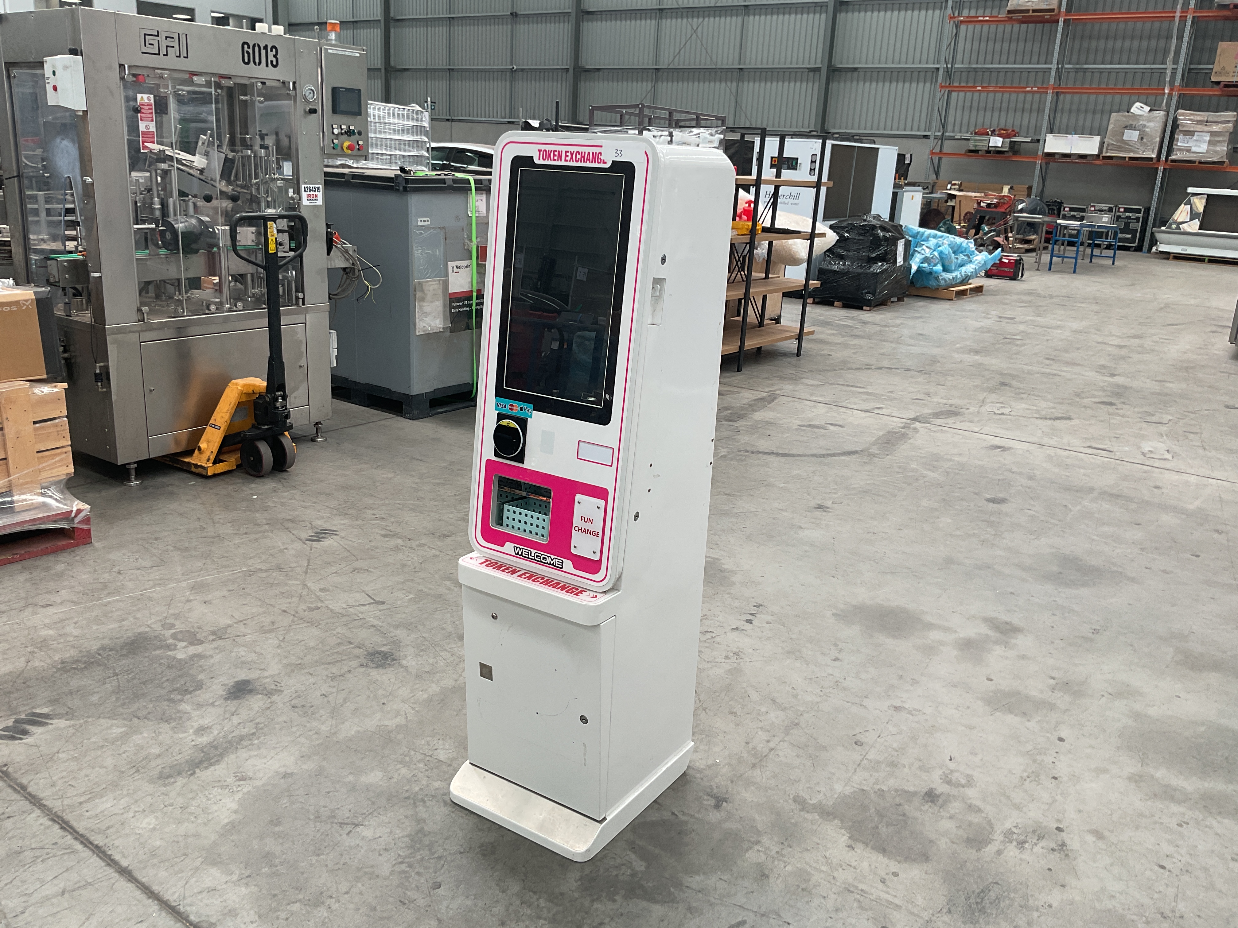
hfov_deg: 61.7
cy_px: 464
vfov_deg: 48.2
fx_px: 1037
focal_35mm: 29
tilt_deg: -17.0
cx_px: 619
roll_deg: -3.7
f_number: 1.8
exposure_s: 1/120
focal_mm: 3
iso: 32
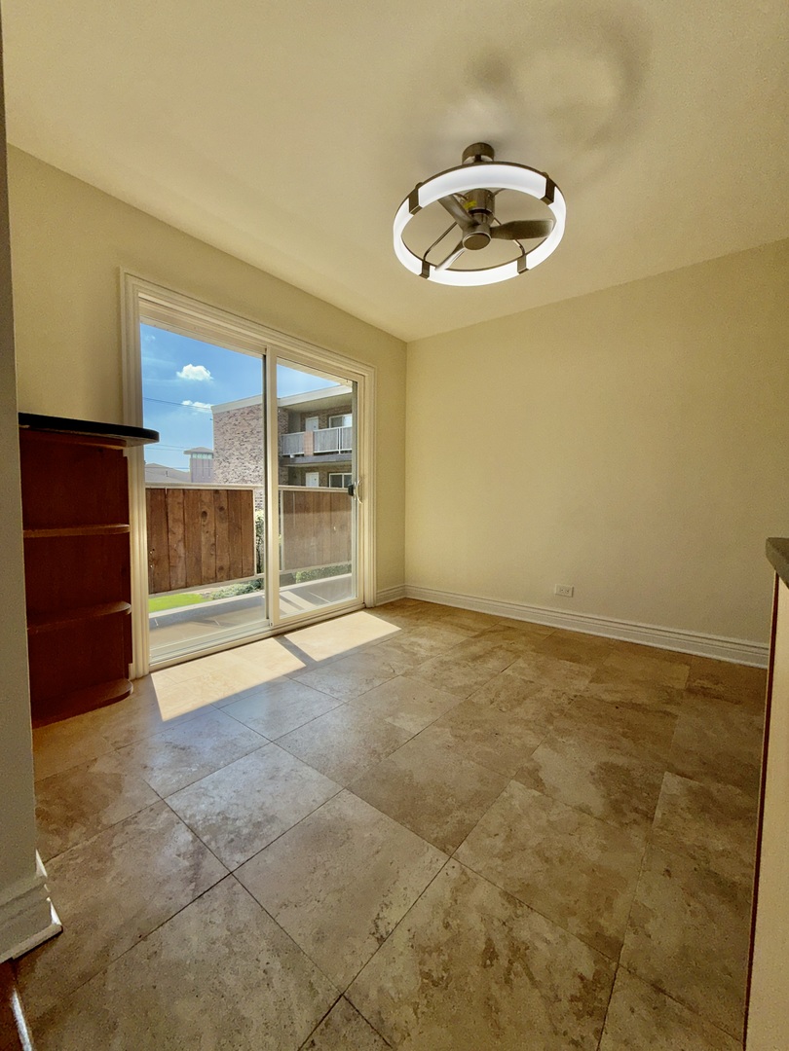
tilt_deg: -1.4
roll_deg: -2.0
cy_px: 526
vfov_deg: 102.1
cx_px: 394
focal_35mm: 14
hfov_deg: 85.7
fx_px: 425
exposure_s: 1/638
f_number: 2.2
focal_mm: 2.22
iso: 16
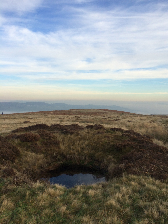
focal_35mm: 32
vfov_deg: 56.8
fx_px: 207
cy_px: 115
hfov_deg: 44.1
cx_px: 89
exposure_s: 1/933
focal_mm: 4.12
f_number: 2.2
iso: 32
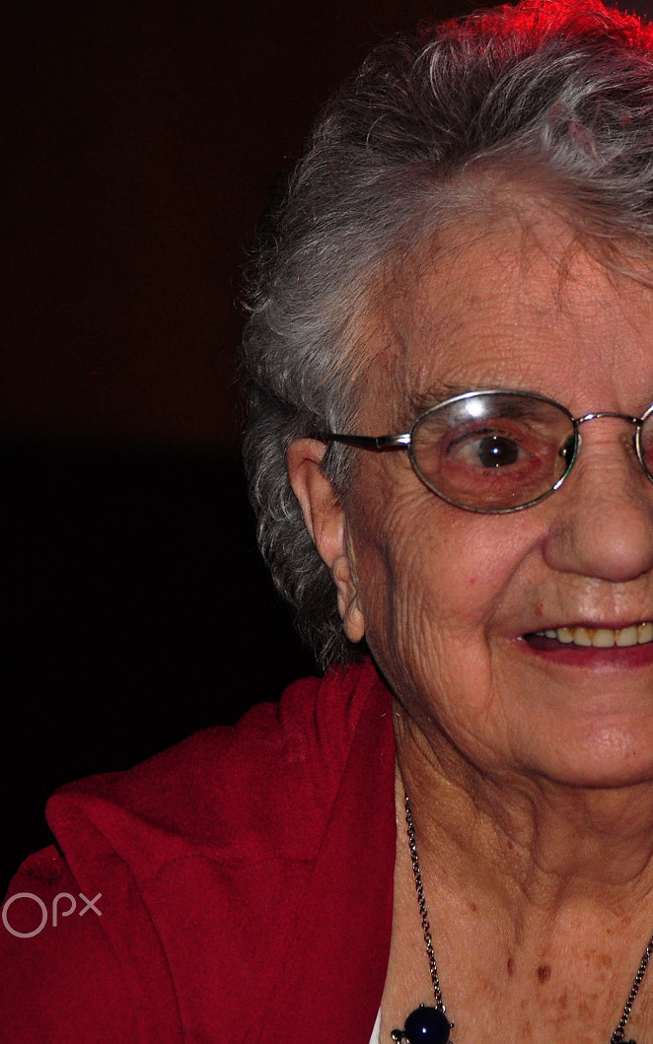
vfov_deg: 11.6
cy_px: 521
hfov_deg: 7.3
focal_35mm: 180
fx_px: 5125
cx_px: 646
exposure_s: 1/60
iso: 800
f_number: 4.5
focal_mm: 78
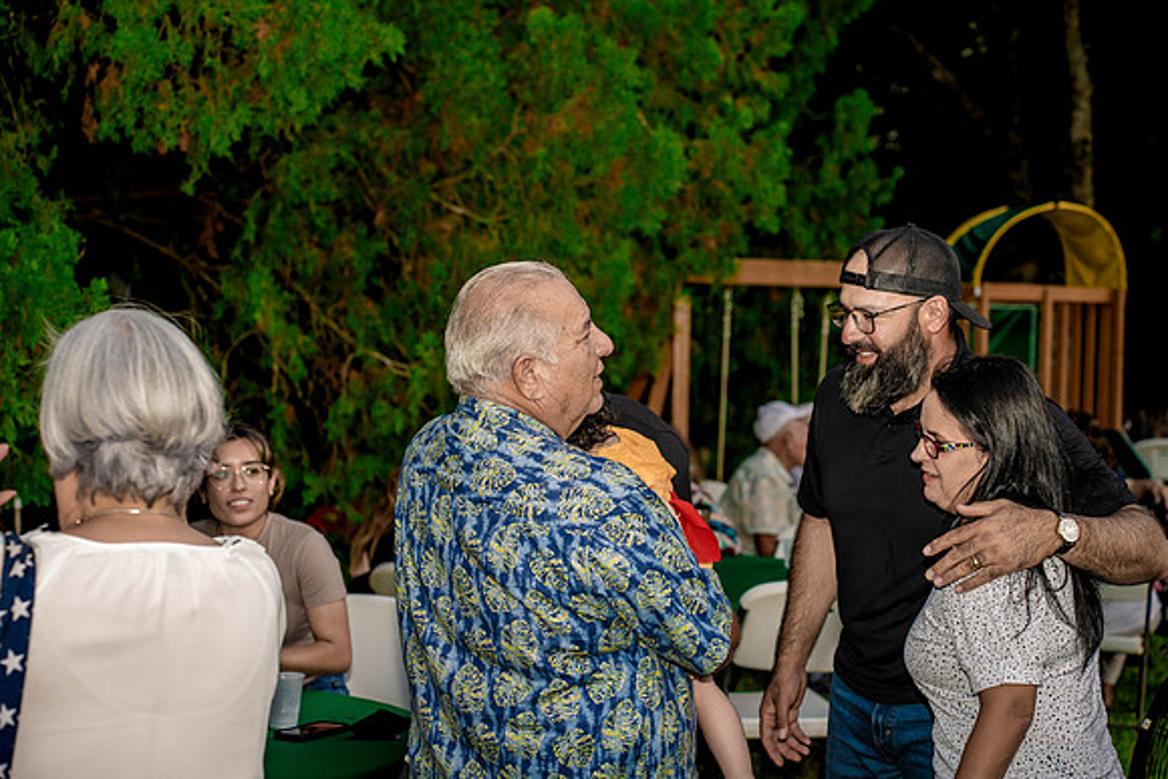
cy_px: 390
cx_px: 584
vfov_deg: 19.5
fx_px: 2272
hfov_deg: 28.8
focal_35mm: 70
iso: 1250
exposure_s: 1/250
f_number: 4.5
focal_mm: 70
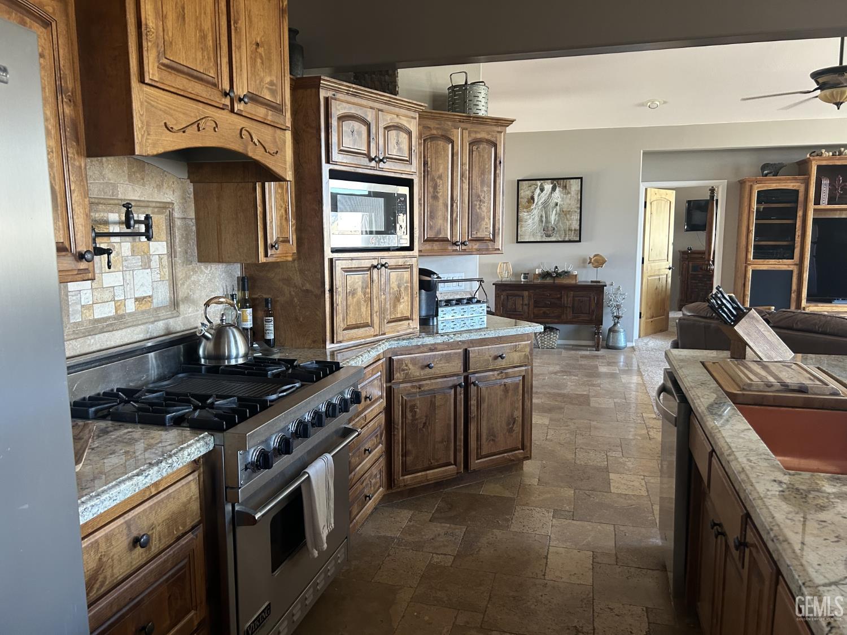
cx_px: 424
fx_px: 636
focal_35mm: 26
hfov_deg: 67.3
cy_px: 318
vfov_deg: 53.1
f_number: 1.5
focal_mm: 5.7
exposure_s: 1/60
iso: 160
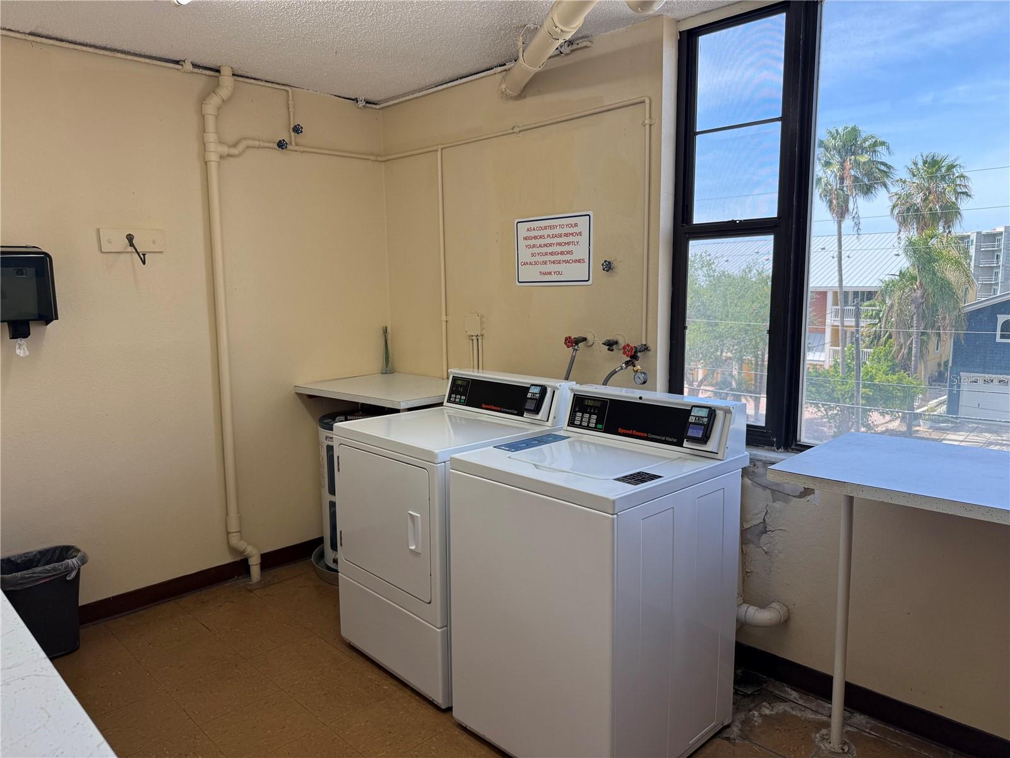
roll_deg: +1.1
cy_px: 379
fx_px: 700
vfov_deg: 56.8
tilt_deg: -7.7
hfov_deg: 71.6
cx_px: 505
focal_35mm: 24
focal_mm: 6.76
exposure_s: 1/348
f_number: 1.78
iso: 100
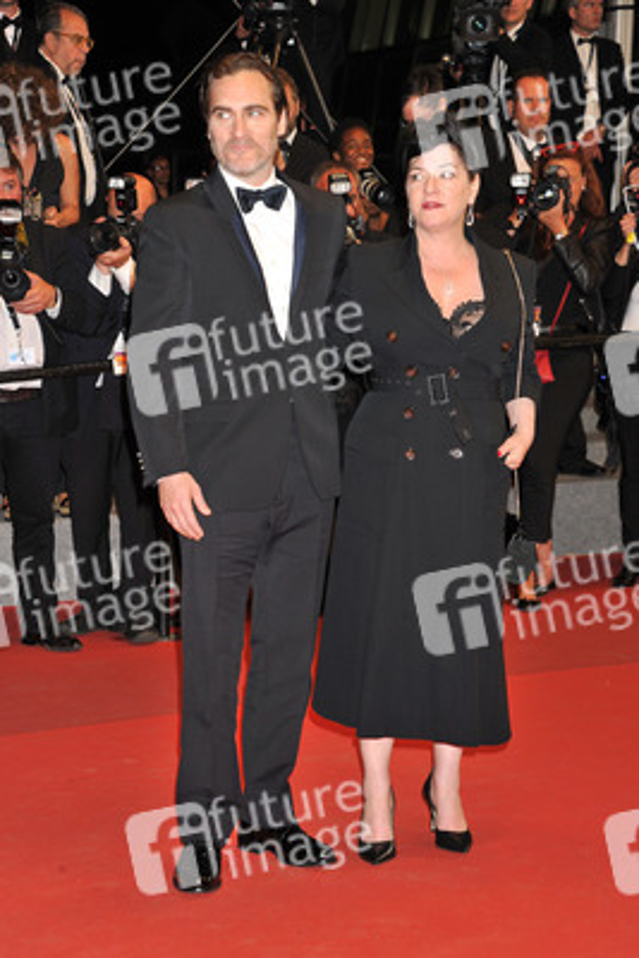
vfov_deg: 26.0
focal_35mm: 78
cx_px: 320
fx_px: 2075
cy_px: 479
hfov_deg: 17.5
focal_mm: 78
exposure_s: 1/250
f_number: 6.3
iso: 1600
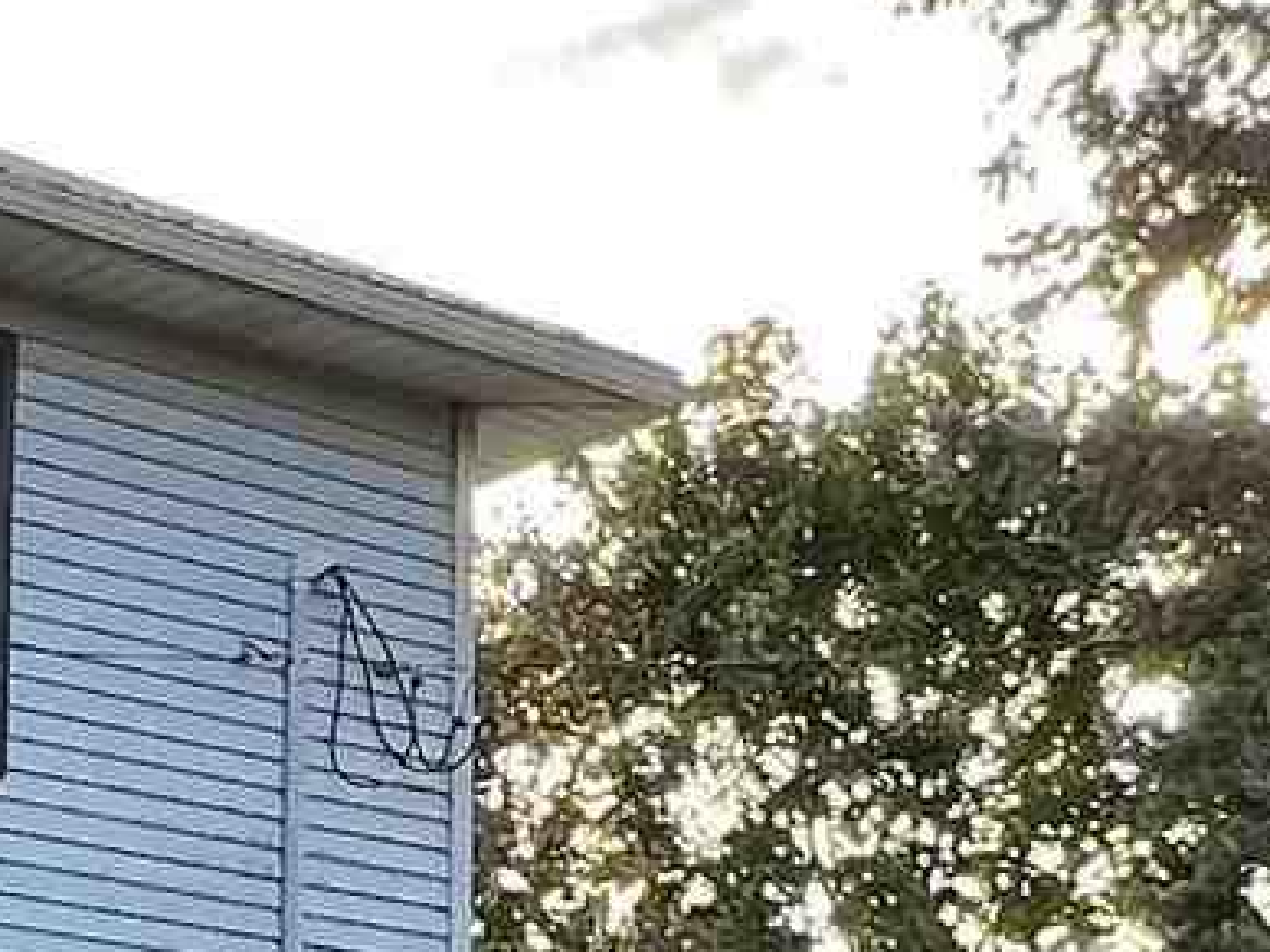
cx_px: 664
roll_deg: -0.8
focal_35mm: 103
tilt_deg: +6.2
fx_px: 3779
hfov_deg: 19.1
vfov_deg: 13.8
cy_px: 1266
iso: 32
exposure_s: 1/228
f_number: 1.8
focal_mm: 1.57
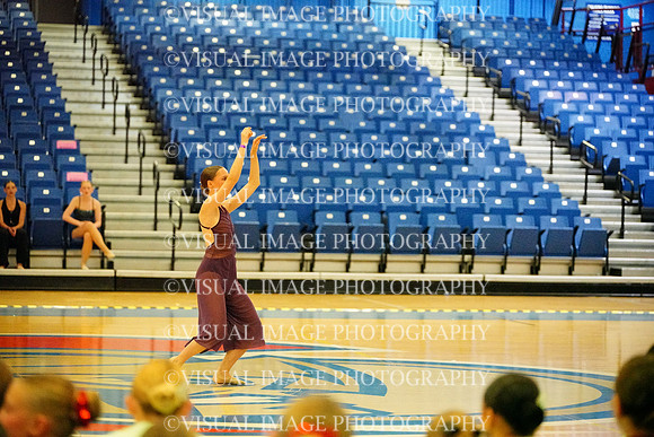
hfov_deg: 19.1
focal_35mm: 107
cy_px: 218
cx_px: 327
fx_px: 1944
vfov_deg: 12.8
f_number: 2.8
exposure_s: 1/1600
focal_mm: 107
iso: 25600
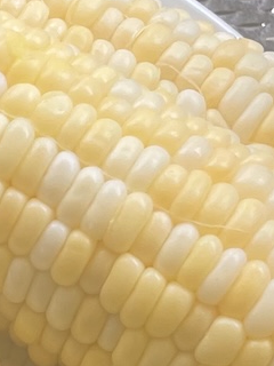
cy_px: 861
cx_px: -240
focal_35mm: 130
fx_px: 1372
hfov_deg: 10.6
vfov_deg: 12.3
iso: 40
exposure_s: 1/121
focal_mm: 4.2
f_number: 1.6
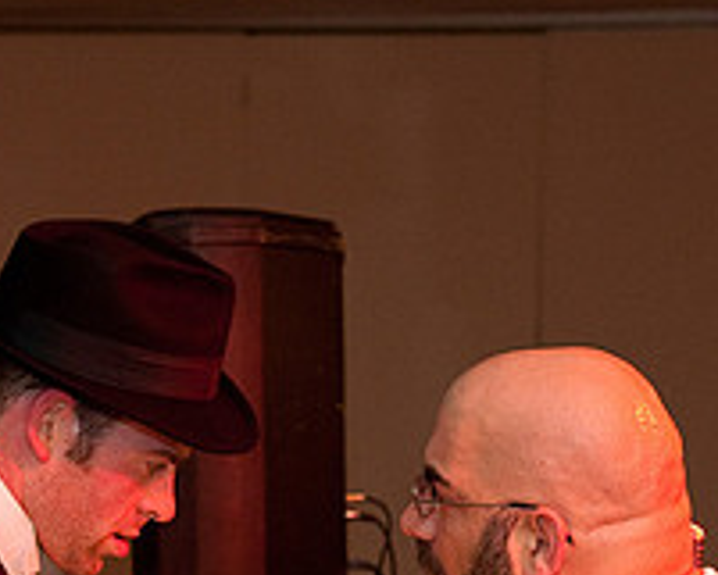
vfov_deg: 11.3
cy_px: 607
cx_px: 382
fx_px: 2870
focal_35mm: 135
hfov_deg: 14.3
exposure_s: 1/60
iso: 1600
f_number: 4
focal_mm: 50
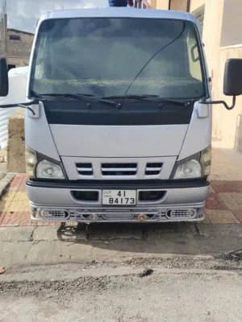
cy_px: 161
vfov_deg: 39.7
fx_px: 447
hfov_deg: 30.3
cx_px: 121
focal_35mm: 48
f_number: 16
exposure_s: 1/1121
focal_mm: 5.25
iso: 100
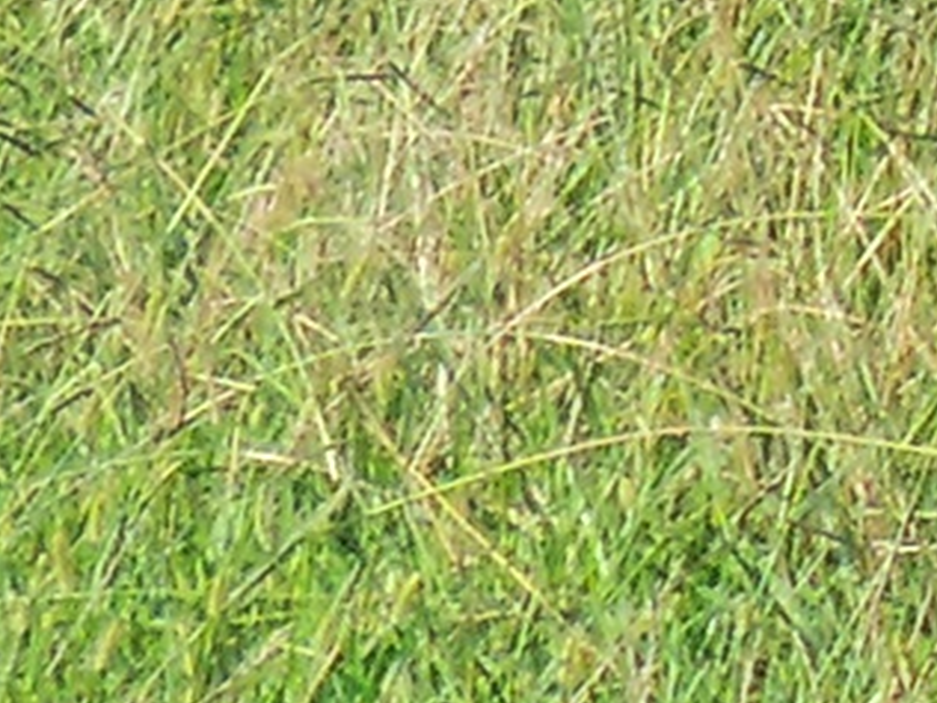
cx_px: 1171
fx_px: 68537
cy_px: 810
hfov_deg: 0.8
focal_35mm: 2532
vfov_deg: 0.6
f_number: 5.9
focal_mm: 180
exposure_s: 1/500
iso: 280
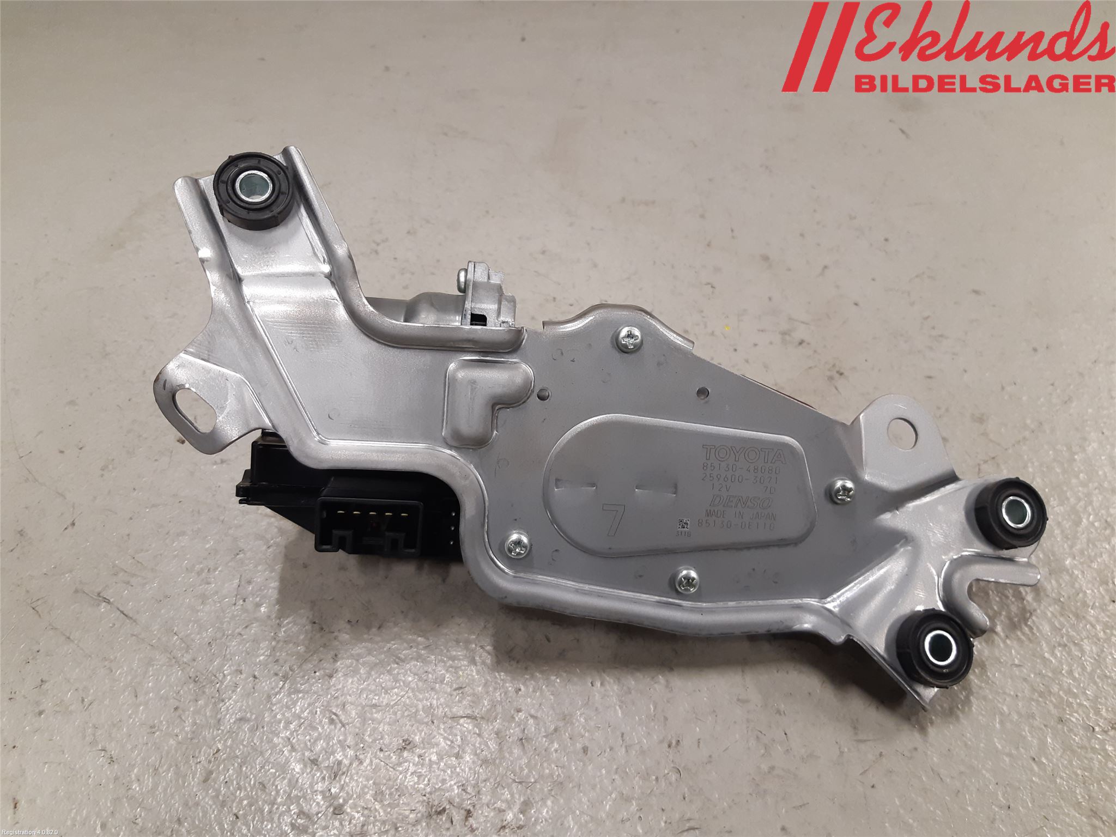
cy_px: 418
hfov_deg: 67.3
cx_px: 558
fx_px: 838
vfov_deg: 53.1
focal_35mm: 26
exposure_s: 1/50
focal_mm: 3.93
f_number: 1.7
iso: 125
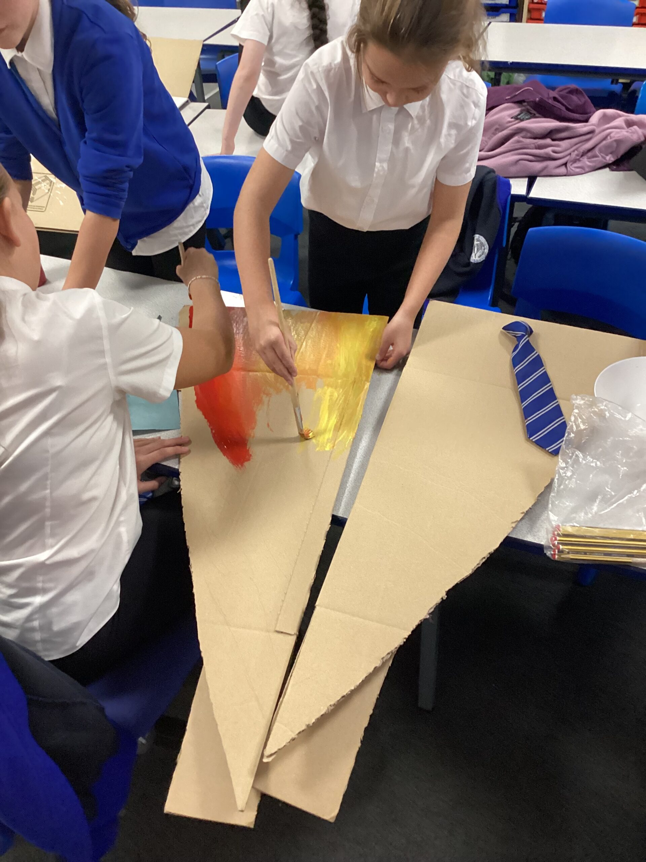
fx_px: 771
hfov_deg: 45.4
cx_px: 323
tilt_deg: -41.1
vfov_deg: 58.4
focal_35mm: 31
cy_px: 431
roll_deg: +3.7
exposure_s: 1/60
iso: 320
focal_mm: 3.3
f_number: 2.4
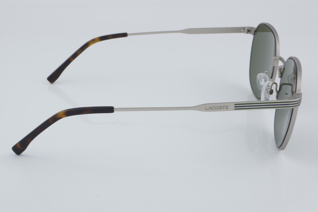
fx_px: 596
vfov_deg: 20.2
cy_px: 106
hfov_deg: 29.9
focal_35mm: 68
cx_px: 159
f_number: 32
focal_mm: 45
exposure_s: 1/4
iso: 100
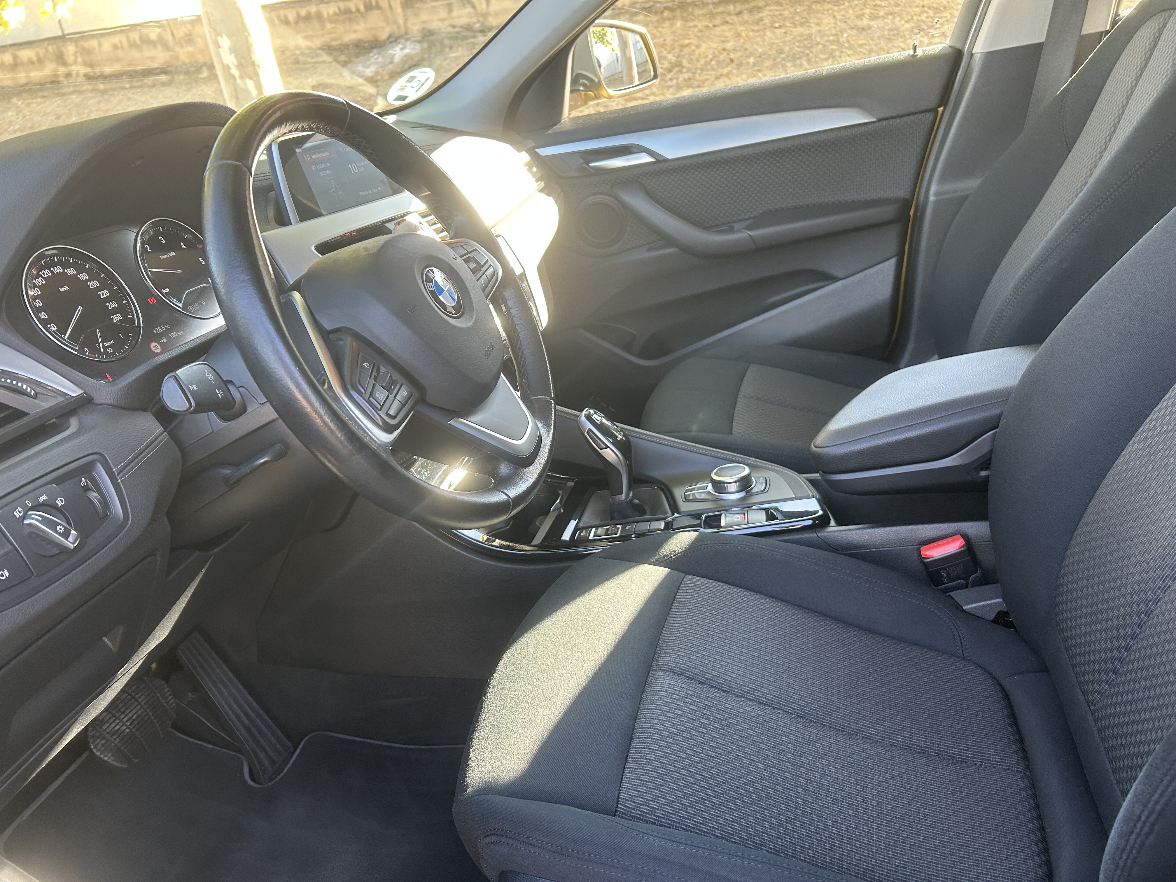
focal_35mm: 26
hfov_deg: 67.3
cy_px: 441
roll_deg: +7.5
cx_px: 588
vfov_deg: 53.1
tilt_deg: -23.2
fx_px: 883
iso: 100
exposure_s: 1/100
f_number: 1.5
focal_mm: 5.7
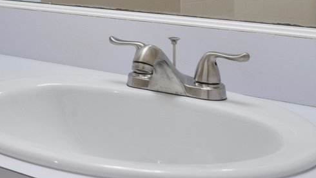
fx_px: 605
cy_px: -67
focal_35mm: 72
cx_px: -83
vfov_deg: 15.7
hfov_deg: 25.6
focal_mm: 11
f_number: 6.3
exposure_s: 1/30
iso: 320
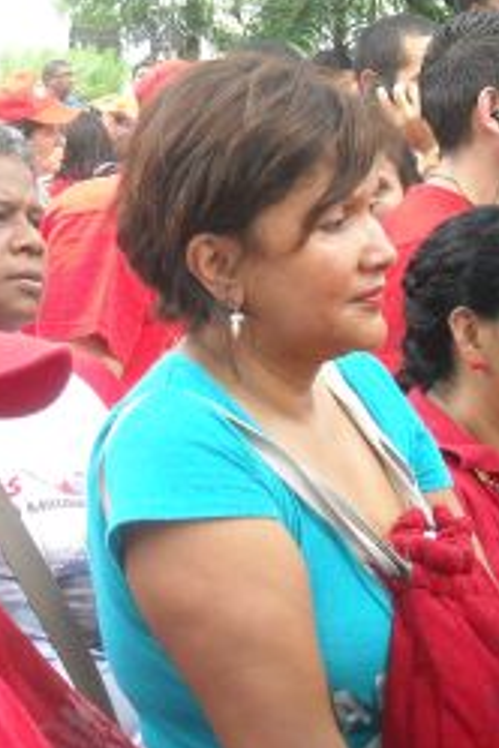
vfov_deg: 27.3
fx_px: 1518
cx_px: -45
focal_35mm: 73
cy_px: 191
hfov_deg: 18.0
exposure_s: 1/250
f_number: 2.8
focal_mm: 5.7
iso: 436
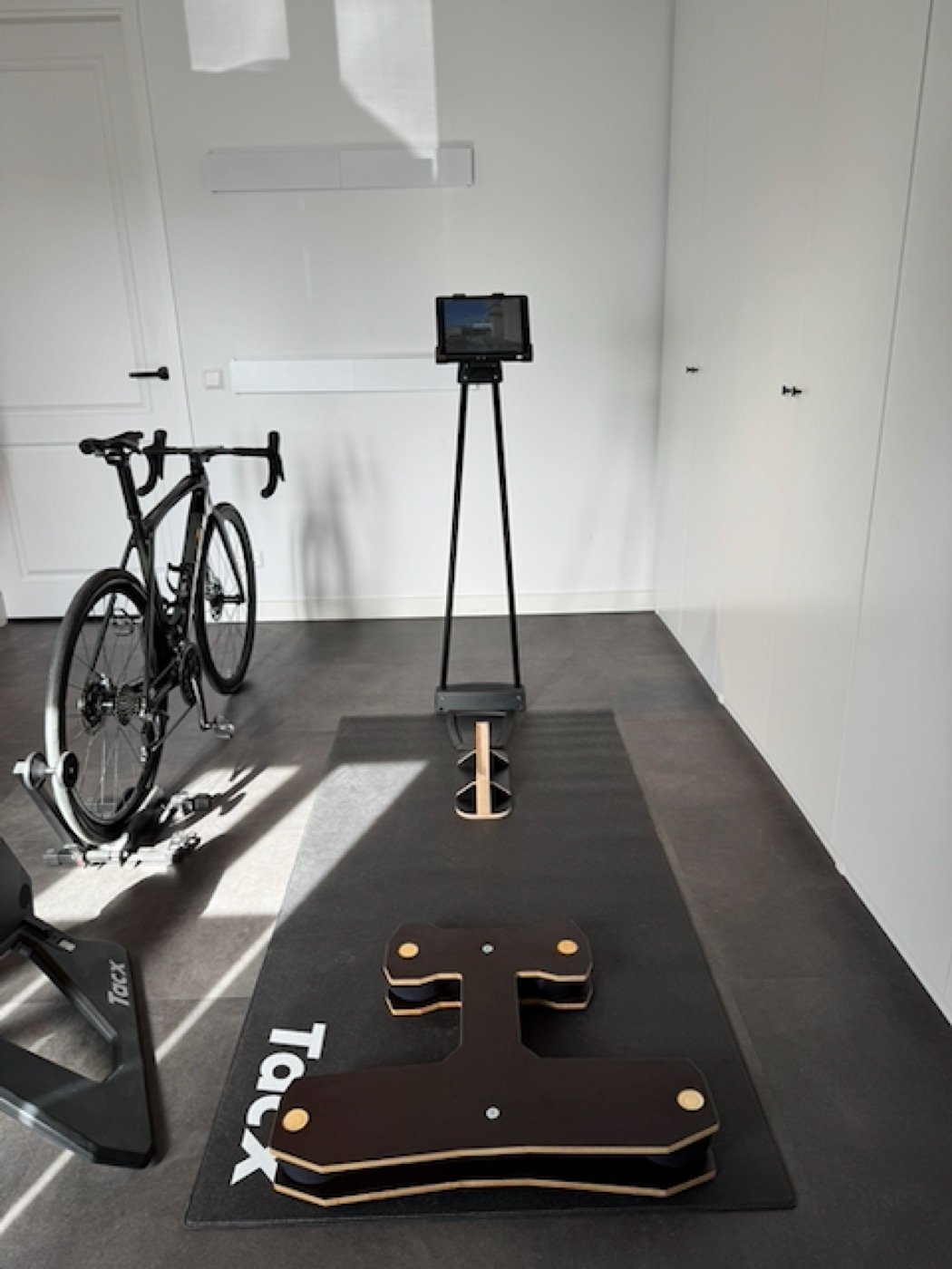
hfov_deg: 56.8
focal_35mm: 24
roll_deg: +1.9
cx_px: 476
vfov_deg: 71.6
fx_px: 880
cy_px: 634
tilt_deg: -19.3
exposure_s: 1/132
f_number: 1.78
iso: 50
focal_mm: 6.76
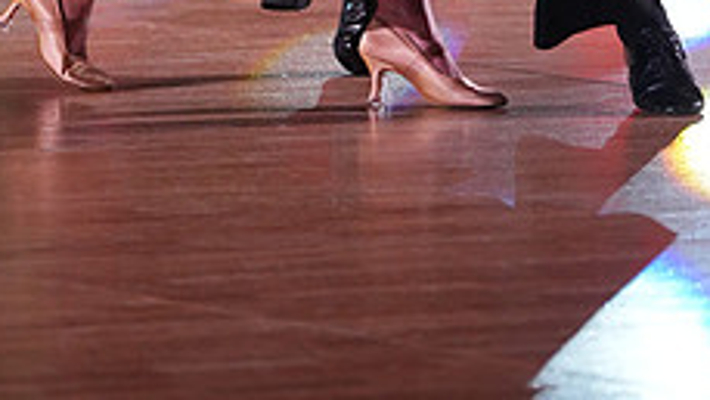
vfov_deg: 2.3
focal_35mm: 531
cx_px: 284
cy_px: -487
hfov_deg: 4.1
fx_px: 10000
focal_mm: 200
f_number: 2.8
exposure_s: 1/640
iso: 2000
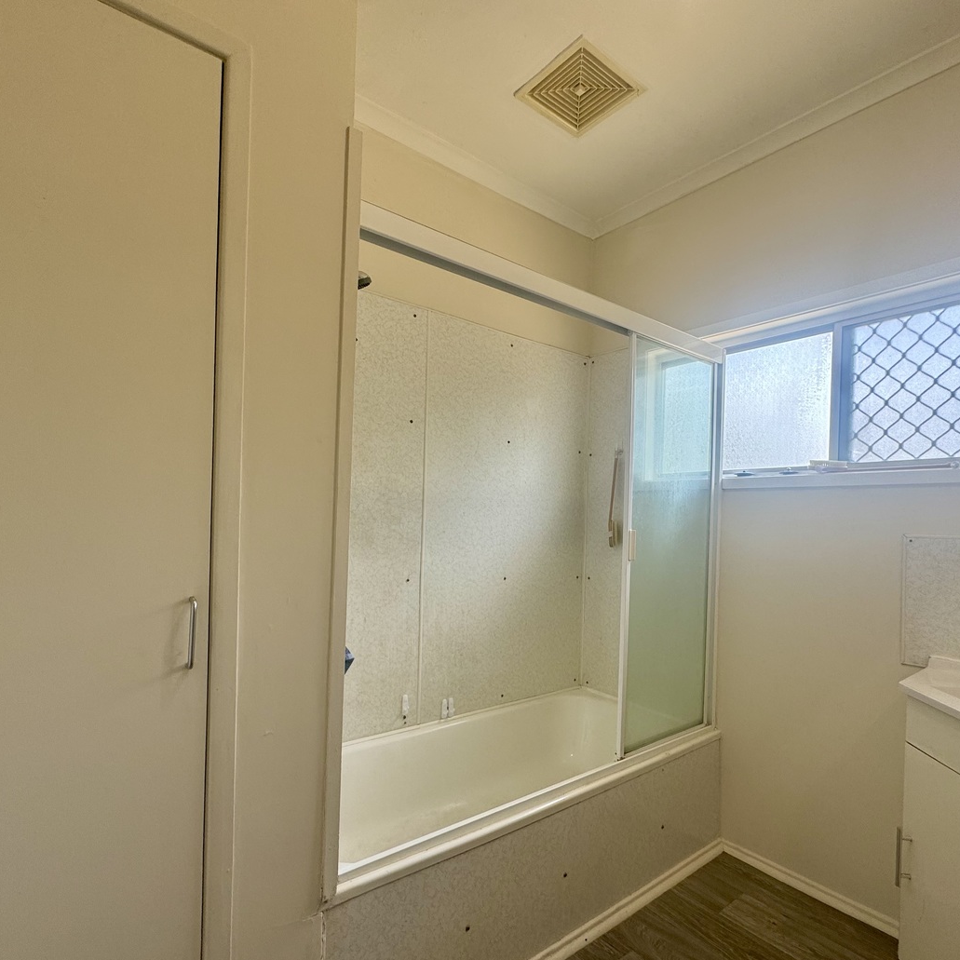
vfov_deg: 80.5
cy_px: 522
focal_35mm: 18
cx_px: 494
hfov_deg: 80.7
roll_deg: -1.8
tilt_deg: -0.6
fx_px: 565
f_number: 2.2
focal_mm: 2.22
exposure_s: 1/117
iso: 40
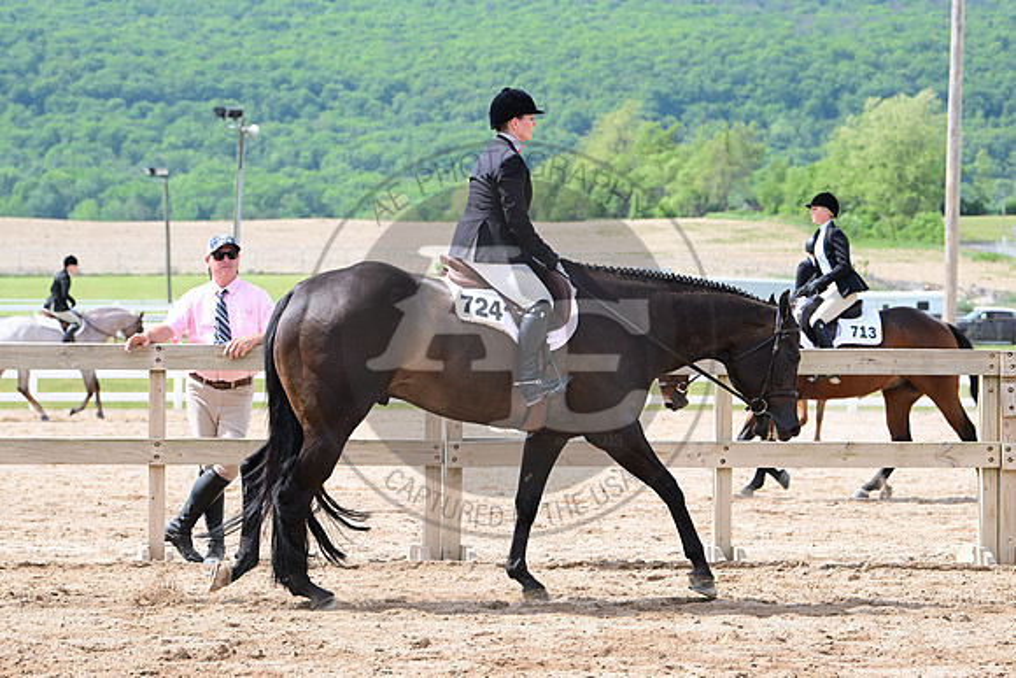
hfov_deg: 17.1
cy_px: 339
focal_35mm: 120
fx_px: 3387
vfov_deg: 11.4
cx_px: 508
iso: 800
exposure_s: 1/1600
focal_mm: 120
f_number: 6.3
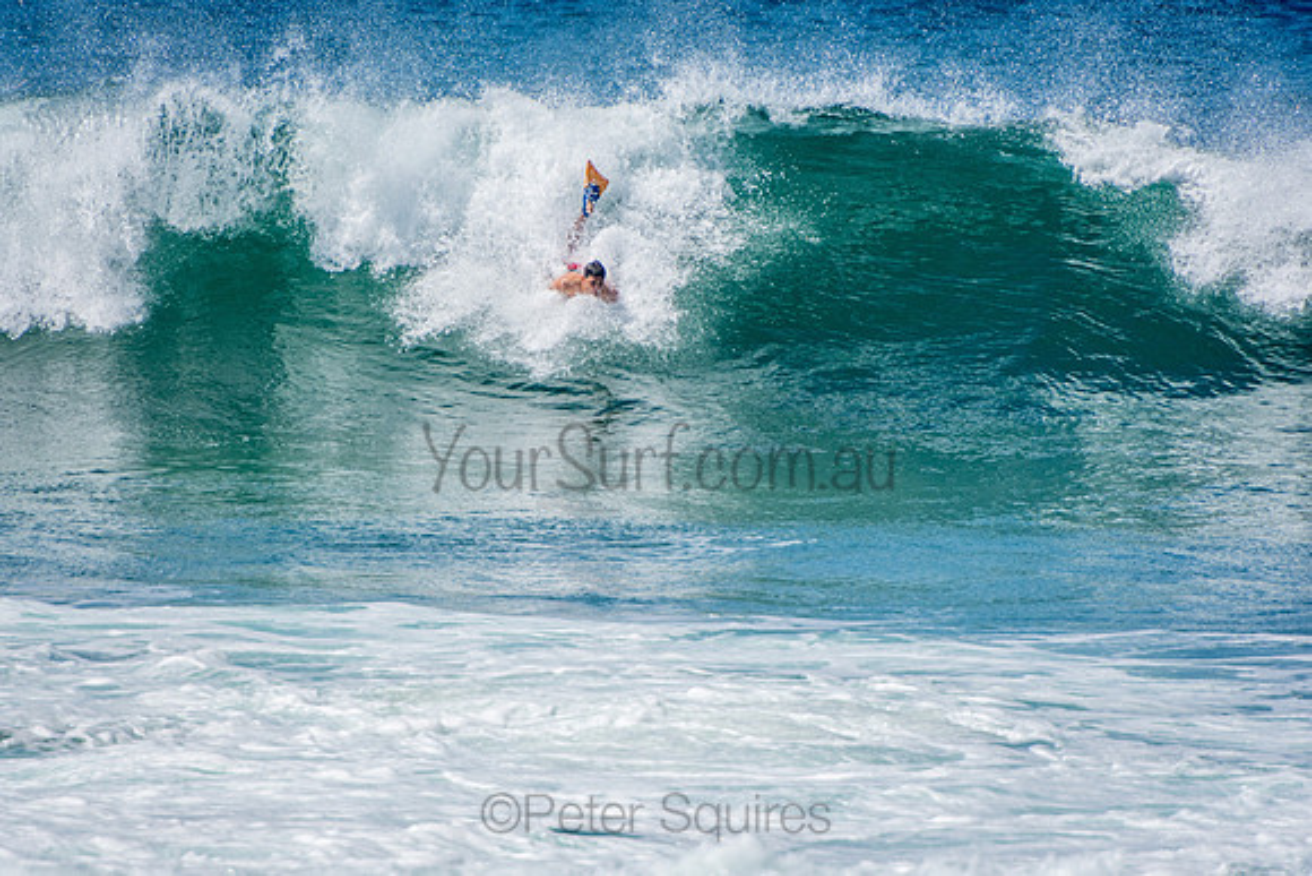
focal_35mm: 600
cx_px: 656
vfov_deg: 2.3
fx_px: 21871
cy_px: 438
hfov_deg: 3.4
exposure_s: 1/2000
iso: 320
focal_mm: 400
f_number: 5.6
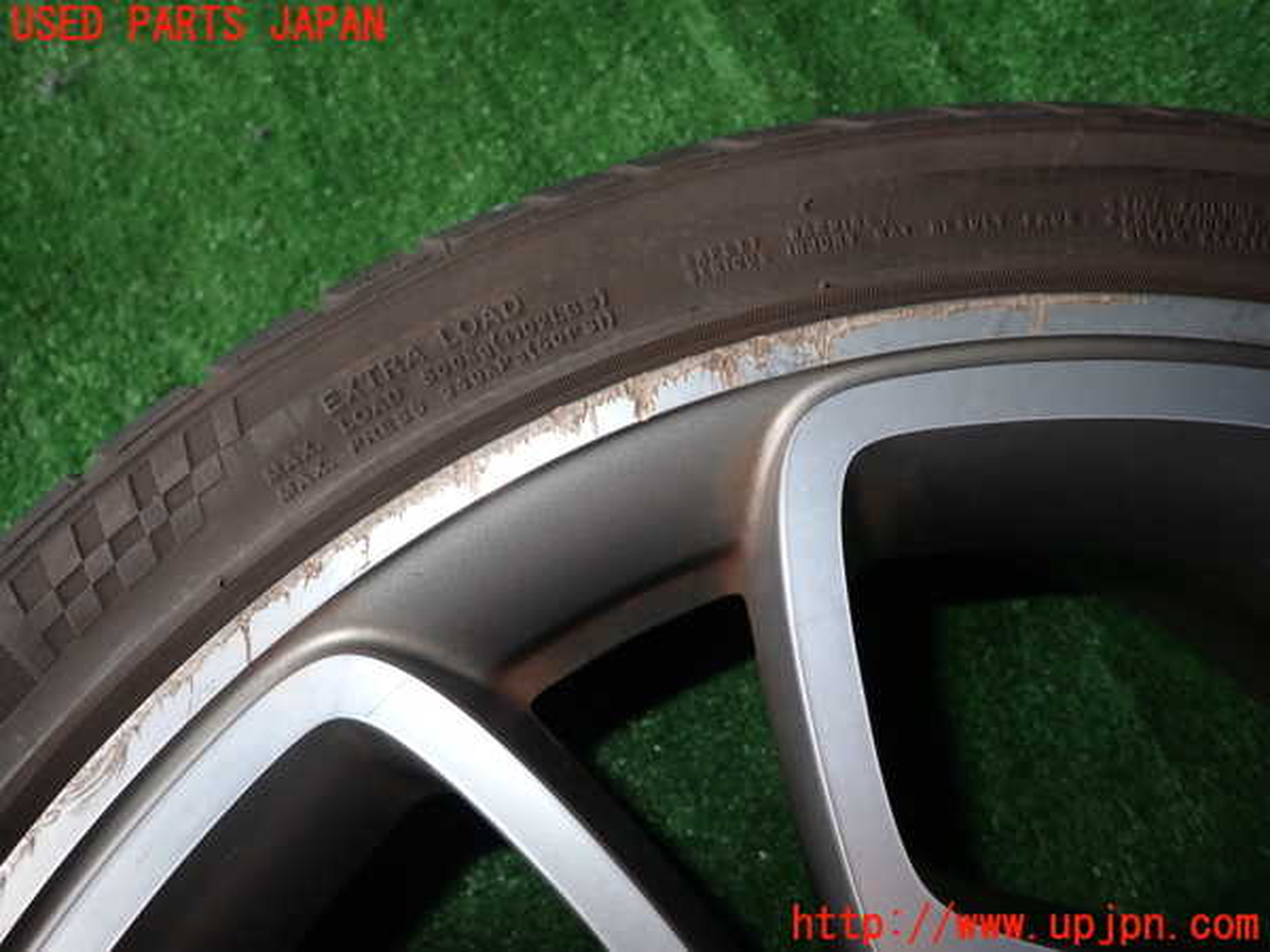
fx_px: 917
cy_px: 476
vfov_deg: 54.9
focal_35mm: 25
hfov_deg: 69.4
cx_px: 635
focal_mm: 4.5
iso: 125
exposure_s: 1/30
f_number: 5.6
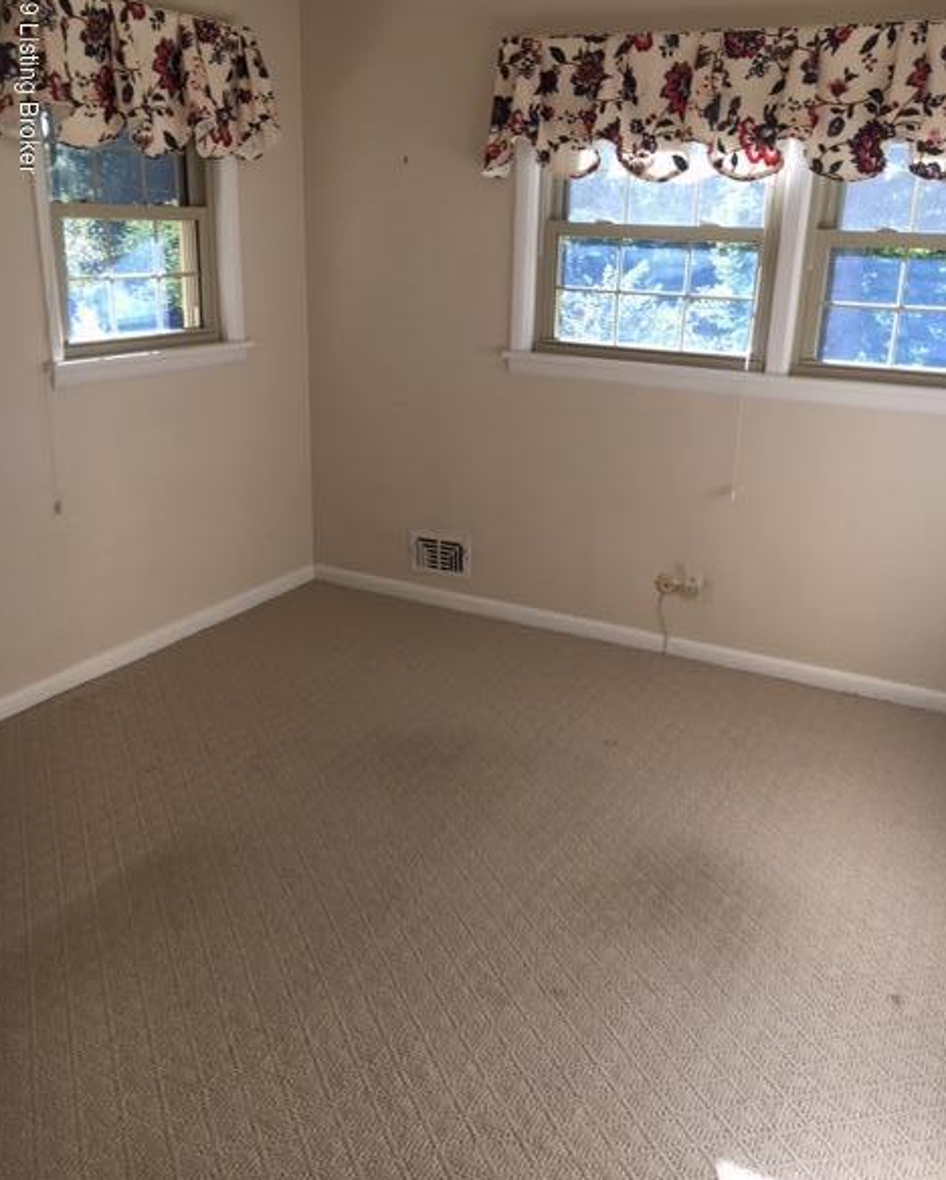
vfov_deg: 57.1
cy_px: 576
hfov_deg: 47.2
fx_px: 1084
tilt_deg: -18.5
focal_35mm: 31
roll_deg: -1.4
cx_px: 473
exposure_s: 1/120
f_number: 2.2
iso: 25
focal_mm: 4.15
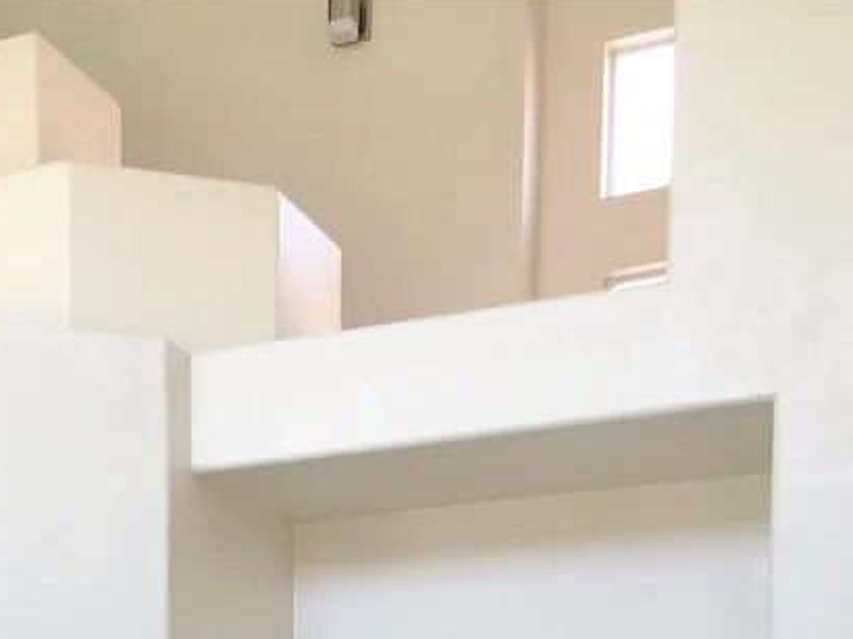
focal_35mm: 70
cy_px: 1057
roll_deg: -0.3
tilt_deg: -3.8
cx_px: 141
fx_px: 1724
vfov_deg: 17.9
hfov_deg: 27.1
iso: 64
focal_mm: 4
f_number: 1.8
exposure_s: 1/120
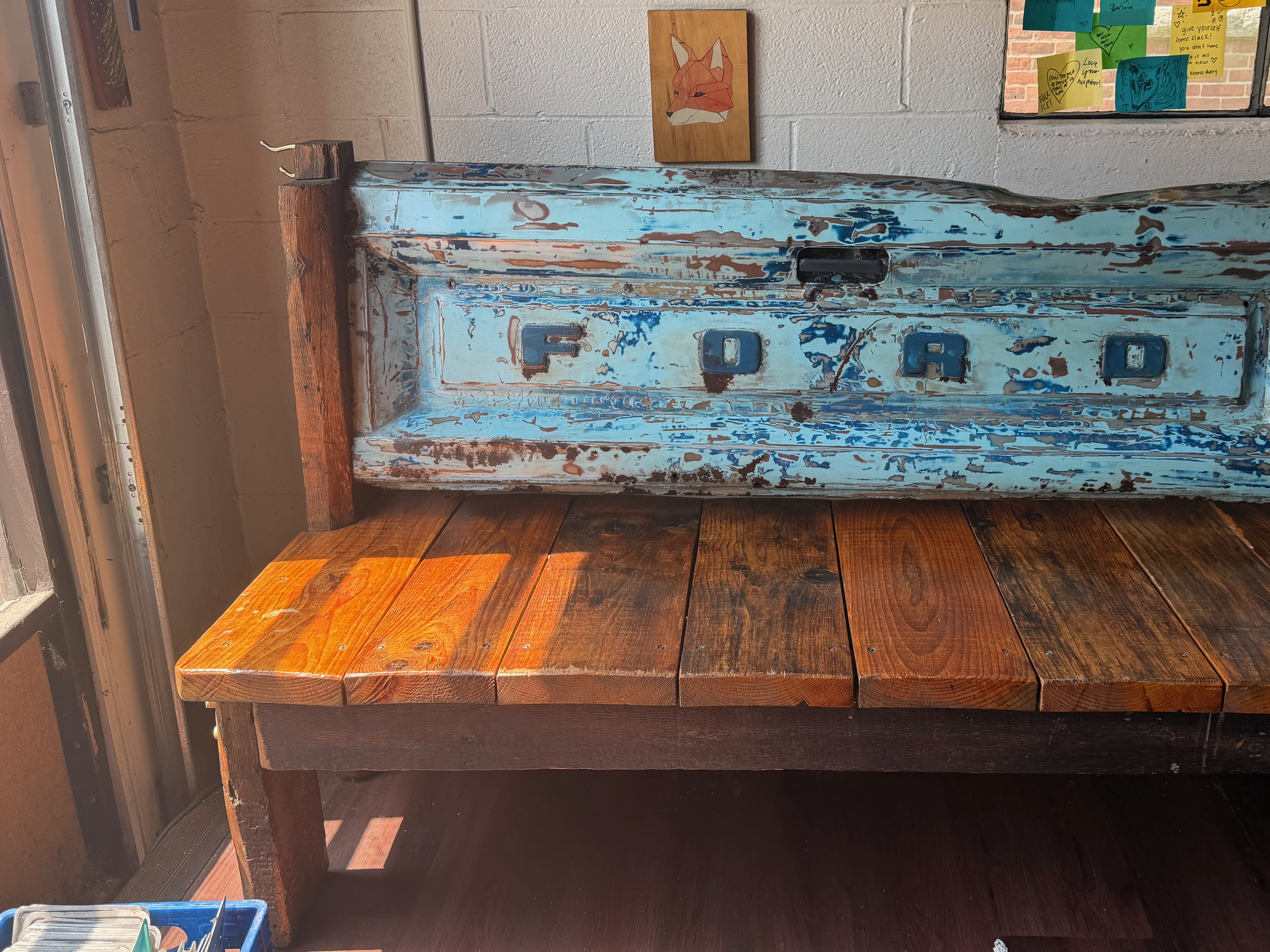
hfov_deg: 57.9
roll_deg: +0.4
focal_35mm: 31
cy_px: 433
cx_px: 756
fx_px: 1137
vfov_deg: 45.4
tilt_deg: -20.0
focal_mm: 6.76
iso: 80
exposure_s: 1/245
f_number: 1.78
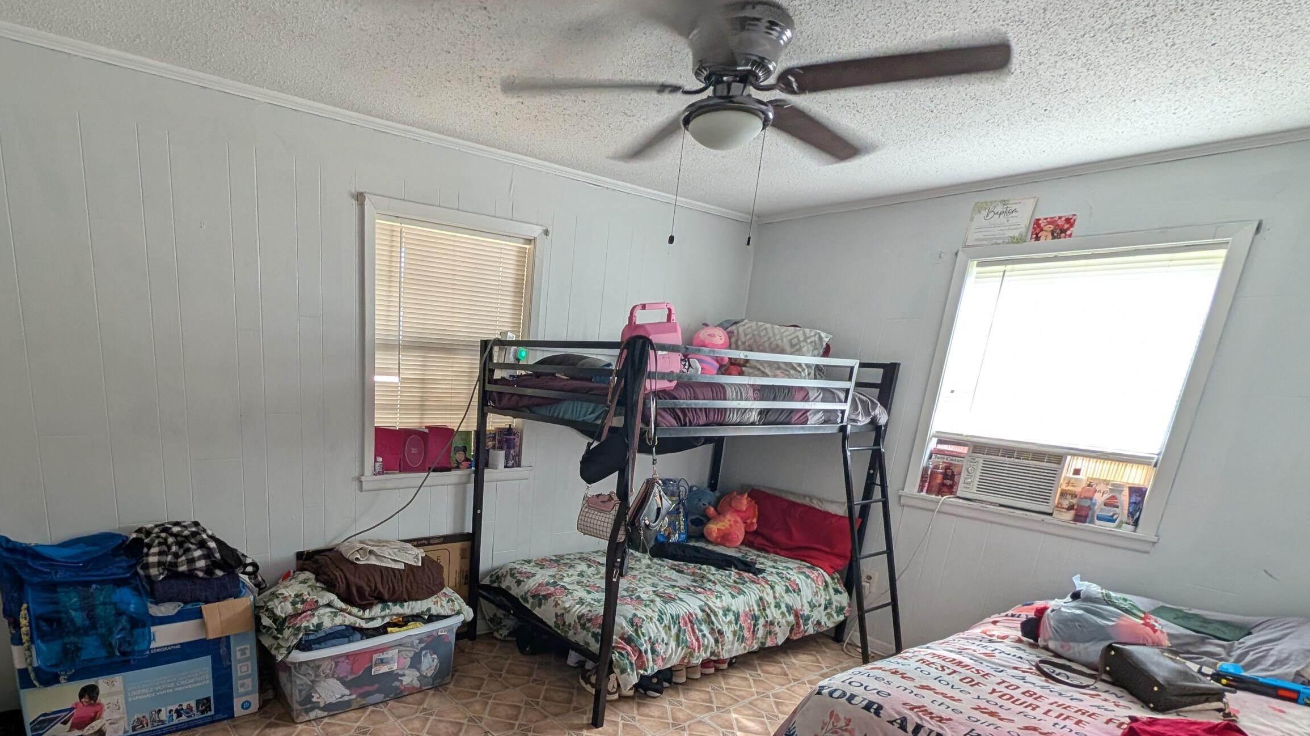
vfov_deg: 61.0
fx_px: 590
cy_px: 535
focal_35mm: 17
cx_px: 488
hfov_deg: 93.9
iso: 98
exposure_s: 1/77.5
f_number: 1.7
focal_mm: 2.02
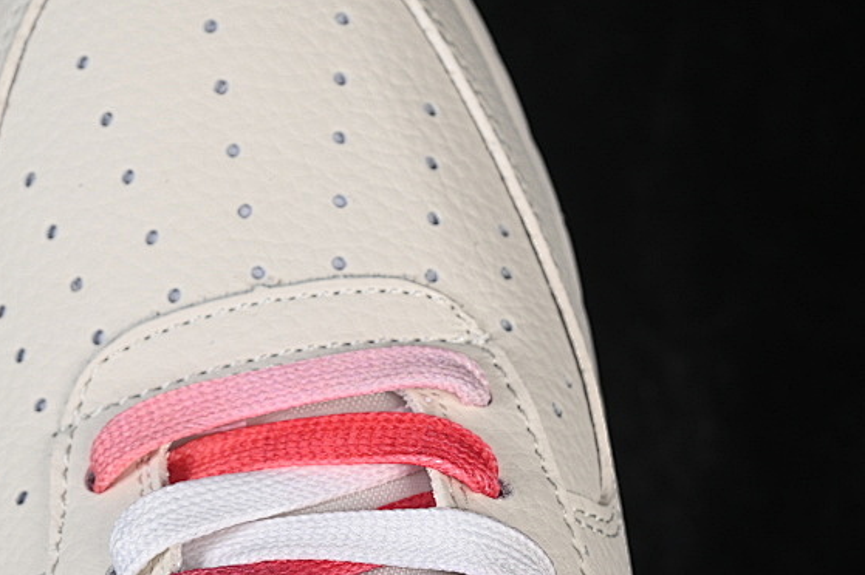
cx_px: 198
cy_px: 377
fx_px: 3482
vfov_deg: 9.4
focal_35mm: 145
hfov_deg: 14.1
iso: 160
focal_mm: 50
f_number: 7.1
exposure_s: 1/80
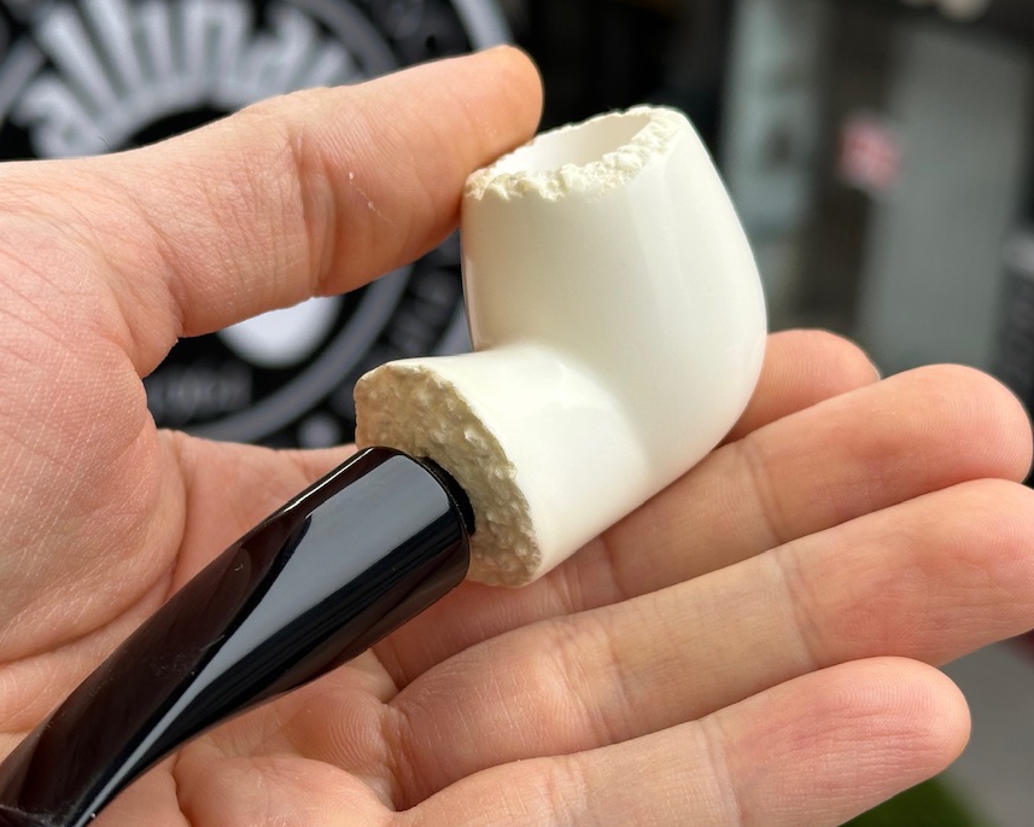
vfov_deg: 21.8
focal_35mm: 70
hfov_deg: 27.0
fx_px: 2141
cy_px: 400
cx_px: 361
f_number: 1.78
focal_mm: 6.86
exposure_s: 1/268
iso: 64
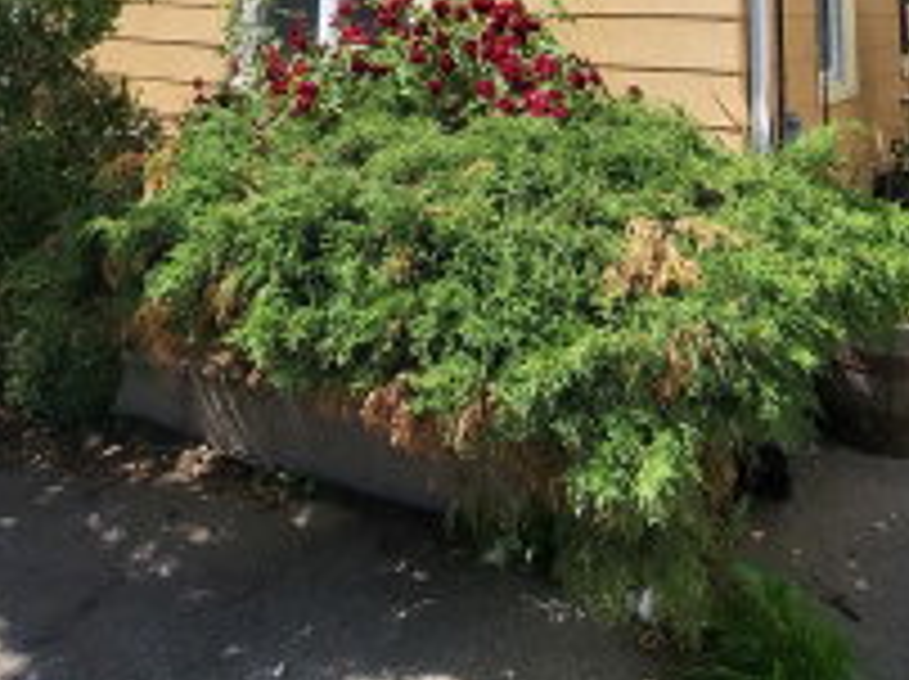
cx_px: 495
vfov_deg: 33.3
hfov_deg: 55.3
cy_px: -171
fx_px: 866
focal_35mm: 33
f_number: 2.2
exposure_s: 1/864
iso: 32
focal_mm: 1.74
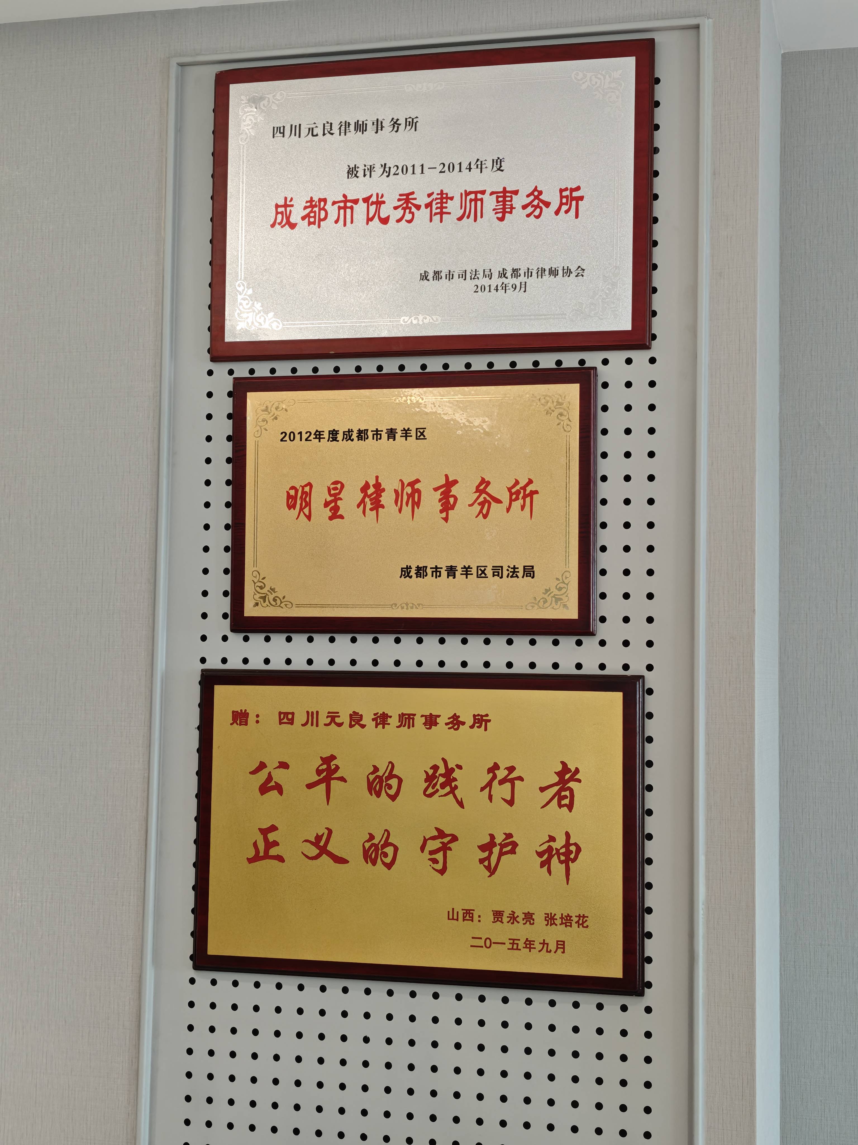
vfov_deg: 35.5
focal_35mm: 54
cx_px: 429
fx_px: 1785
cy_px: 572
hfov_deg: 27.0
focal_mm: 6.55
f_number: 1.62
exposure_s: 1/102
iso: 320
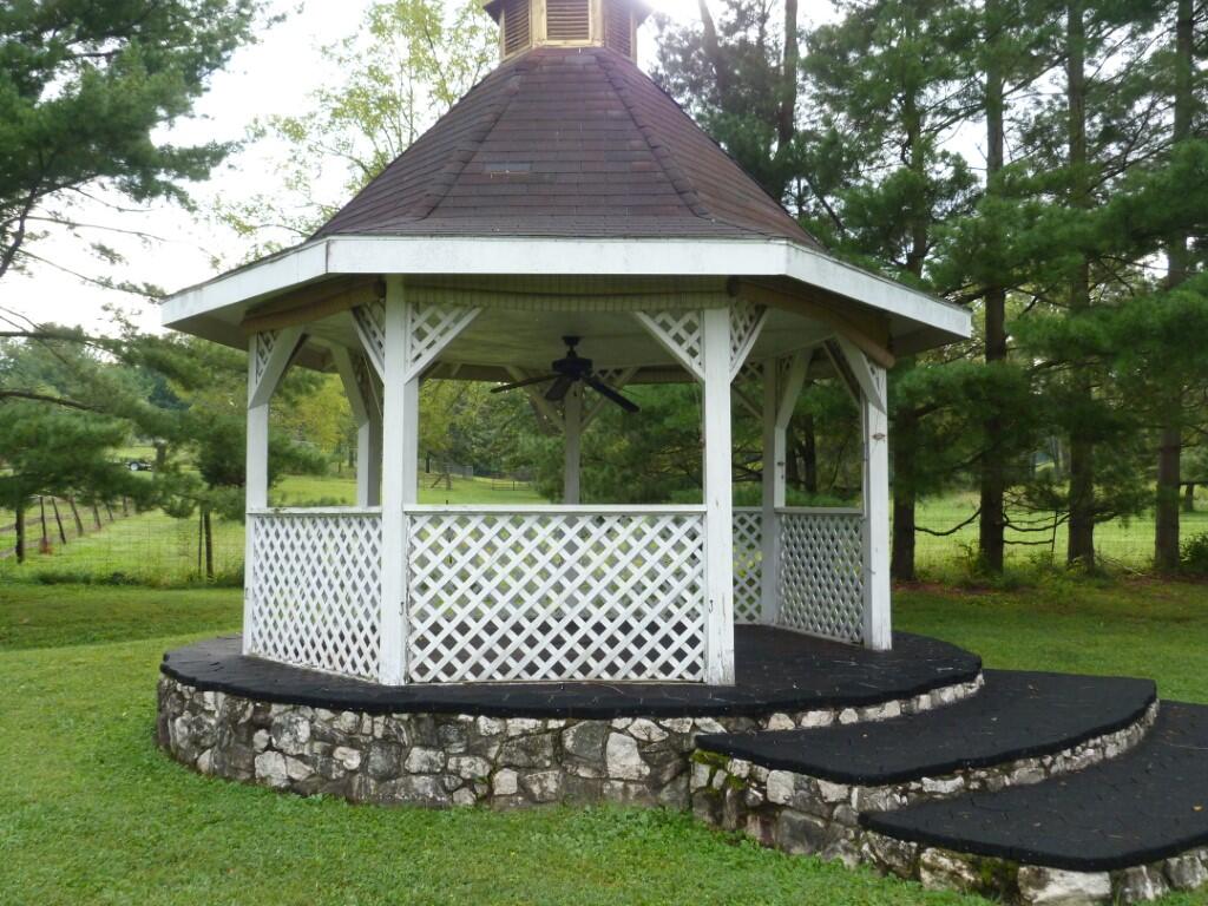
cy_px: 453
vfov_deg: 42.9
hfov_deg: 55.4
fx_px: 1152
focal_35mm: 33
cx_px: 604
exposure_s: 1/200
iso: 160
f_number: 3.2
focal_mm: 5.9
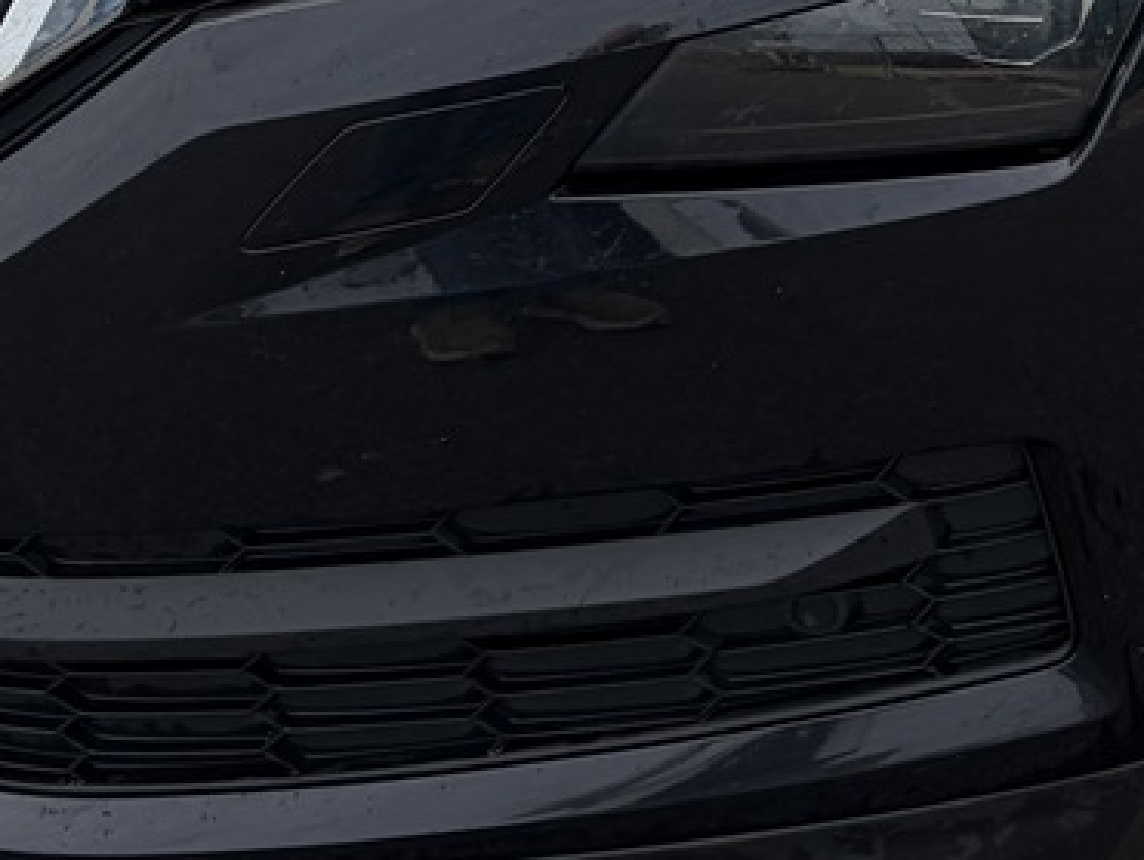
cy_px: -638
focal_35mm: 112
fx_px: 3705
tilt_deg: -18.8
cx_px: 759
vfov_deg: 12.2
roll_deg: +0.0
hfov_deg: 17.5
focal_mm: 5.96
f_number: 1.6
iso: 50
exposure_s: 1/2208
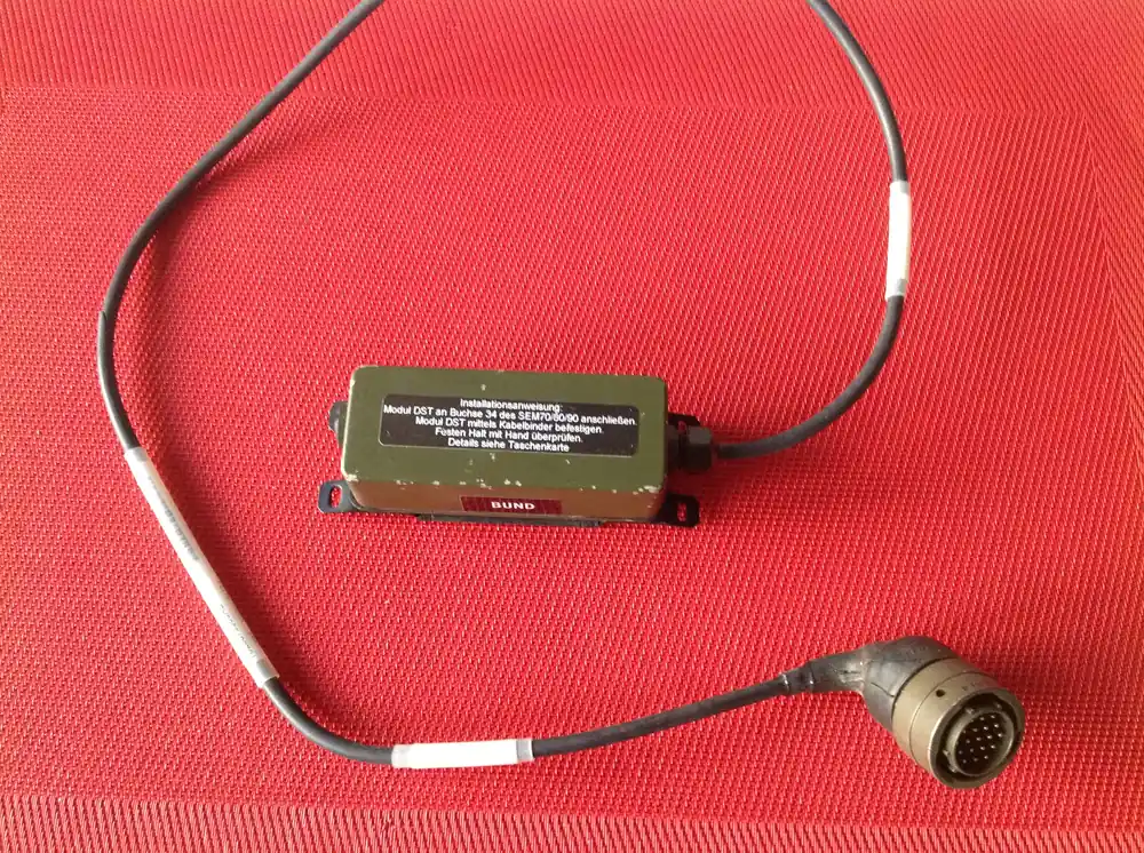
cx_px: 572
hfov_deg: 52.7
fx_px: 1154
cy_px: 426
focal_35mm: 35
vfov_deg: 40.6
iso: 400
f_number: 2.4
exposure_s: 1/15
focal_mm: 4.28
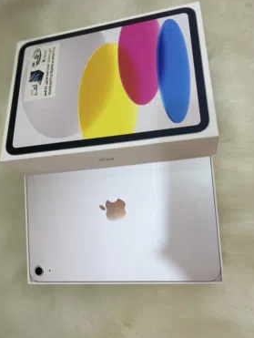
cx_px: 127
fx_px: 273
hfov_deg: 49.8
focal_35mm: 28
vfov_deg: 63.4
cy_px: 172
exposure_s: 1/100
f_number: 1.6
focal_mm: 5.1
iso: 50
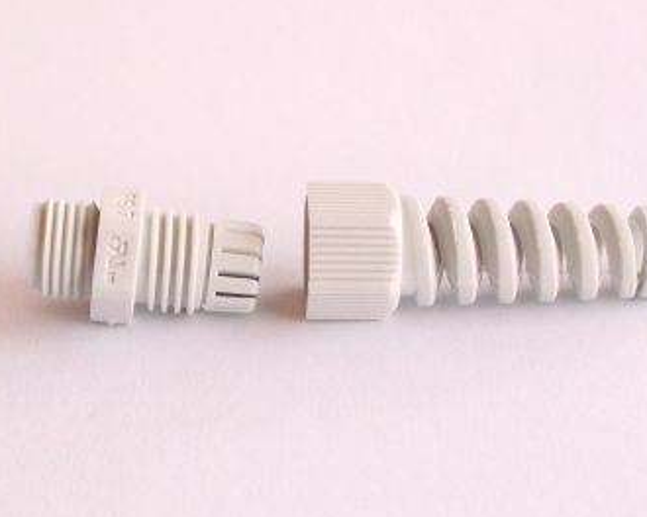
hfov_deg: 20.6
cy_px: 260
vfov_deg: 16.5
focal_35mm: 93
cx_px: 325
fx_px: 1781
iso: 160
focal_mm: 11.6
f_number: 3.8
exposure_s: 1/70.9
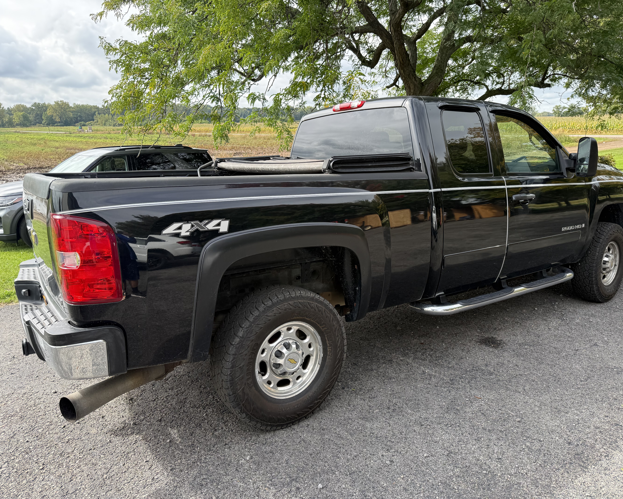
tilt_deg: -14.3
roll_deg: +1.1
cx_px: 326
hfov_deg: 68.1
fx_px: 461
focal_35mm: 25
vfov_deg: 56.8
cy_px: 250
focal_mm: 6.76
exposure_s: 1/1091
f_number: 1.78
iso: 100
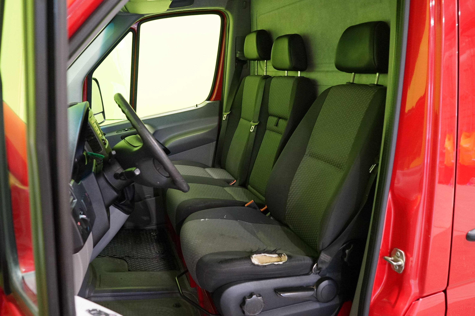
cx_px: 238
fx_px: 382
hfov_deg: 63.7
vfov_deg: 44.9
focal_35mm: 29
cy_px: 158
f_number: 6.3
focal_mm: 29
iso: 4000
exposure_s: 1/13
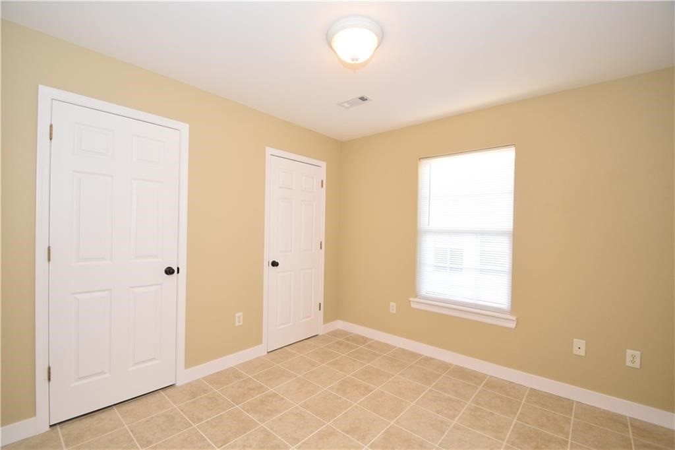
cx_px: 338
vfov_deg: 77.3
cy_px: 225
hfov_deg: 100.4
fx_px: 281
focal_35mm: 15
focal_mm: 10
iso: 720
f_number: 5.6
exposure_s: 1/125
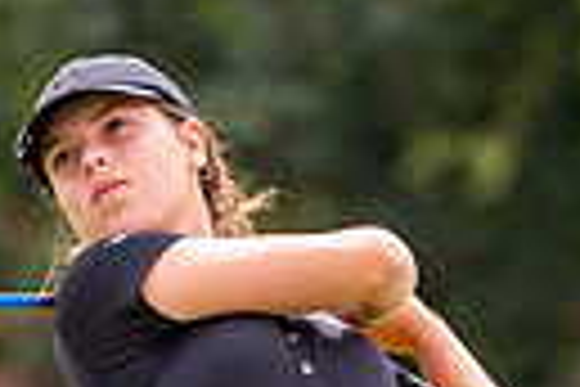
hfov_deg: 2.0
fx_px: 16835
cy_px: 707
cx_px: -1
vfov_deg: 1.3
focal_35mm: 1045
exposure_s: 1/2000
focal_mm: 200
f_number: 4
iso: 250
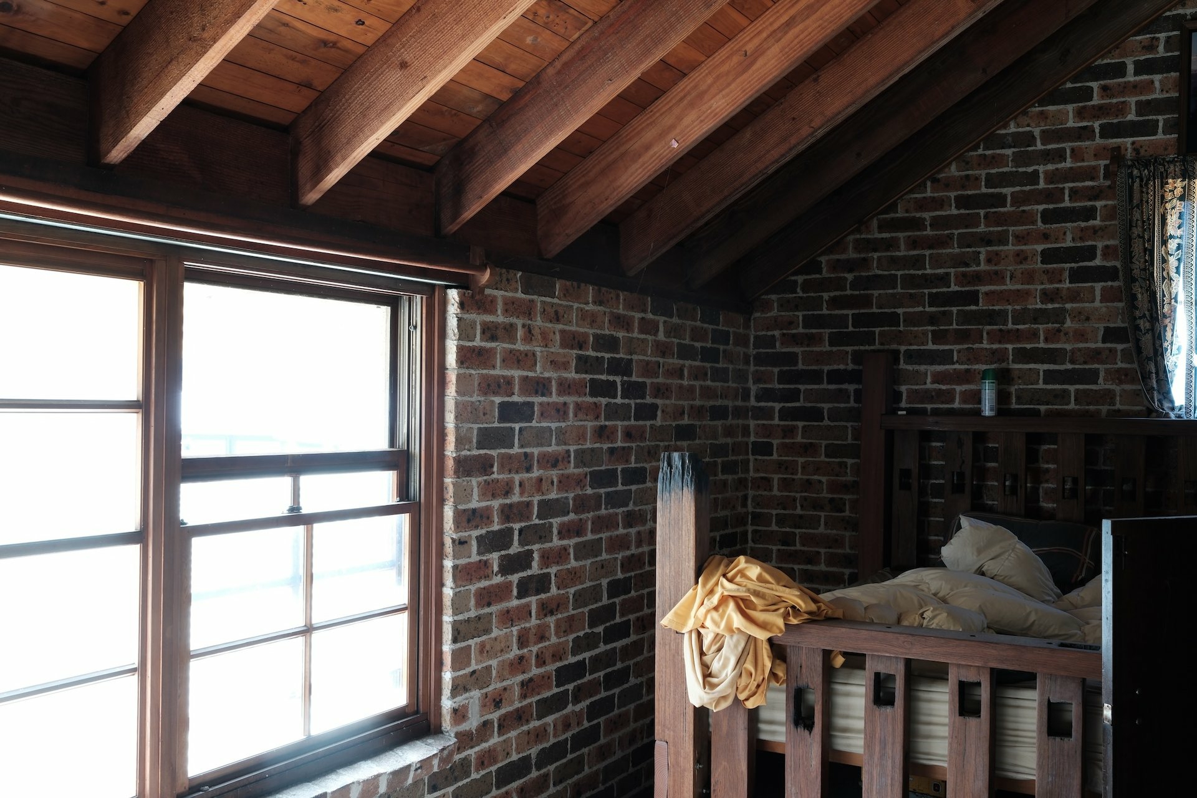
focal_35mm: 35
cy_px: 399
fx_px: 1164
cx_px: 598
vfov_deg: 37.9
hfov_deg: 54.4
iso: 125
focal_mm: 23
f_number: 8
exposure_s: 1/1.6
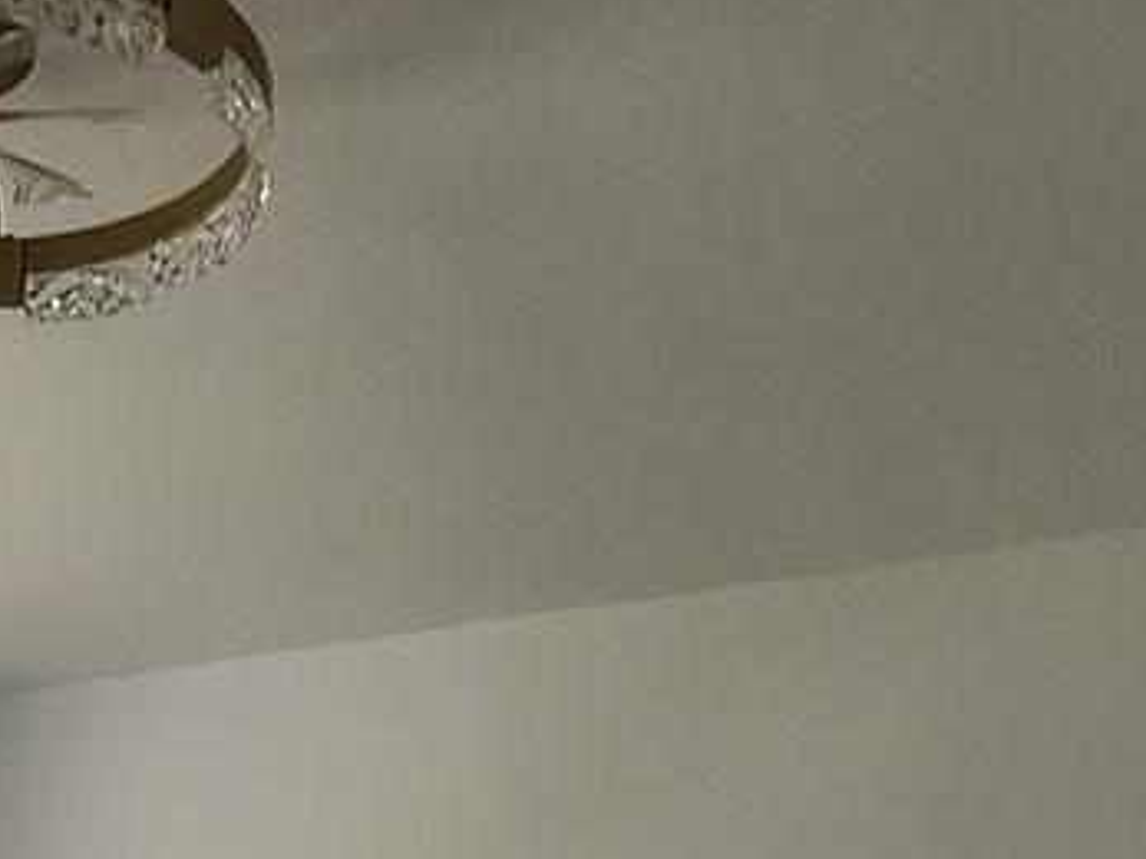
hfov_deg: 30.9
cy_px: 1797
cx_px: 145
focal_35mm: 60
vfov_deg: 16.9
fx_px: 1986
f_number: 2.2
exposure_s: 1/120
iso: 40
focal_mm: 1.7
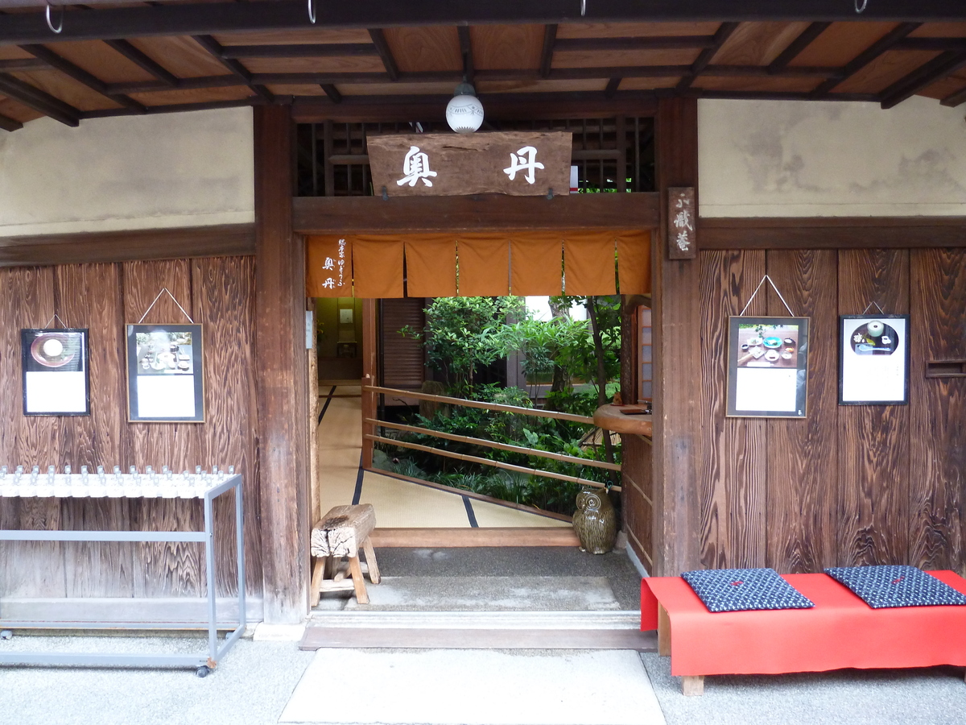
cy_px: 362
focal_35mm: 25
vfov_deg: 54.9
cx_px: 483
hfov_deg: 69.4
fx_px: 698
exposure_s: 1/30
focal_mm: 4.1
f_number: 3.3
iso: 200
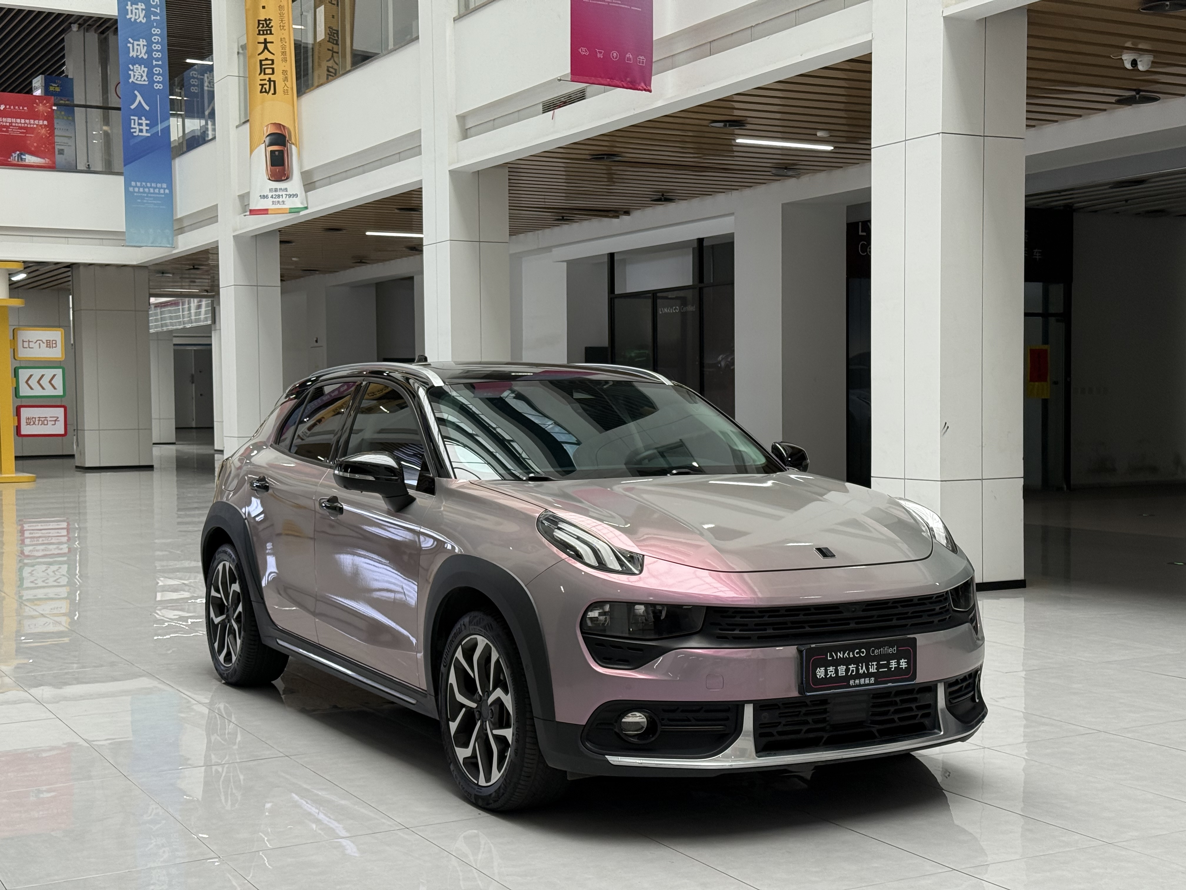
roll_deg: +0.5
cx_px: 593
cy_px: 445
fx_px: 1645
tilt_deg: -2.1
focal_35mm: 48
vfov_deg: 30.3
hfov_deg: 39.7
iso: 125
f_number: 1.78
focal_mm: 6.76
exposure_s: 1/75
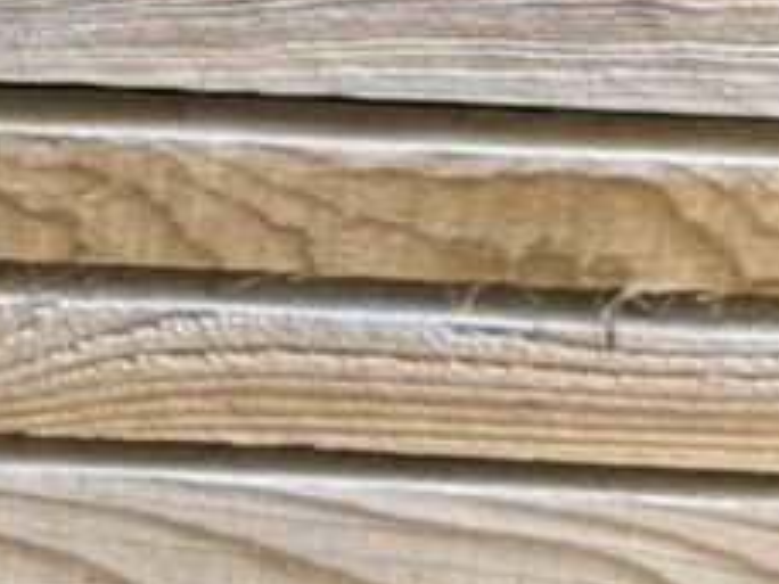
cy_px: -427
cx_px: -779
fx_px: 5694
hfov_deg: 7.5
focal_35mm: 253
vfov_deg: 5.8
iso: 100
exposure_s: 1/120
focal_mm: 6.76
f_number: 1.78
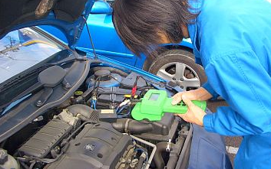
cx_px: 140
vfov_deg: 30.3
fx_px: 310
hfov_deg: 47.2
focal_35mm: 42
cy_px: 56
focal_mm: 5.8
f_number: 2.6
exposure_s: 1/200
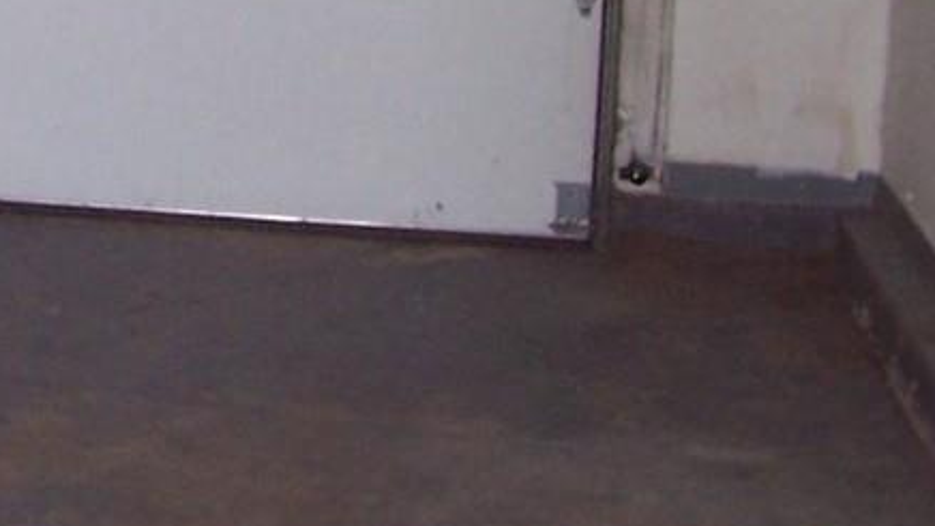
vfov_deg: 8.6
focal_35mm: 136
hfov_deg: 14.5
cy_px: -386
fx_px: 3371
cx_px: -538
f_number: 2.7
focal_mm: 5.6
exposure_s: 1/60
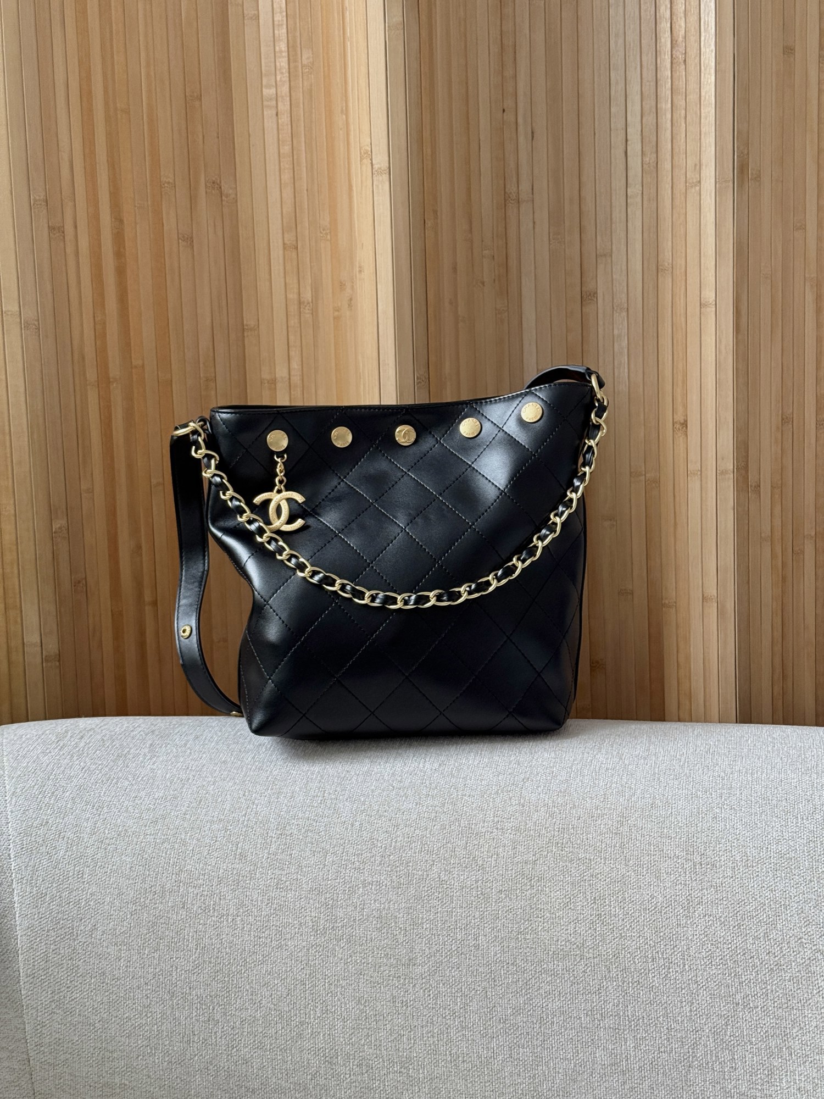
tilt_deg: -5.3
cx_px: 412
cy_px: 550
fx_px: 1523
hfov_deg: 30.3
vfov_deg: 39.7
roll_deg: +2.0
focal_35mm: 48
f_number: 1.78
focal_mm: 6.76
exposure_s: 1/64
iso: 100
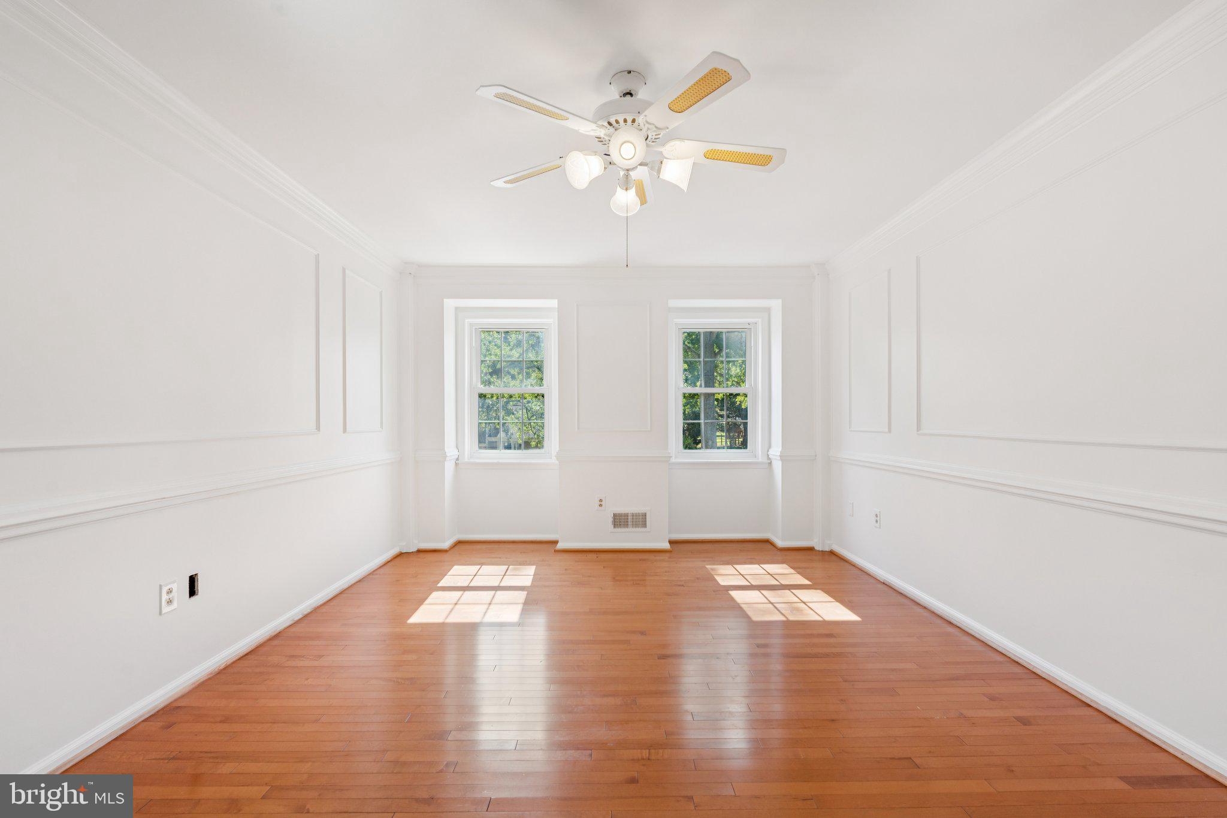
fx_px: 545
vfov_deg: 73.7
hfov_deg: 96.7
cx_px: 614
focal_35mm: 16
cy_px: 409
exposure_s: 1/80
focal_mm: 16
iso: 400
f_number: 8
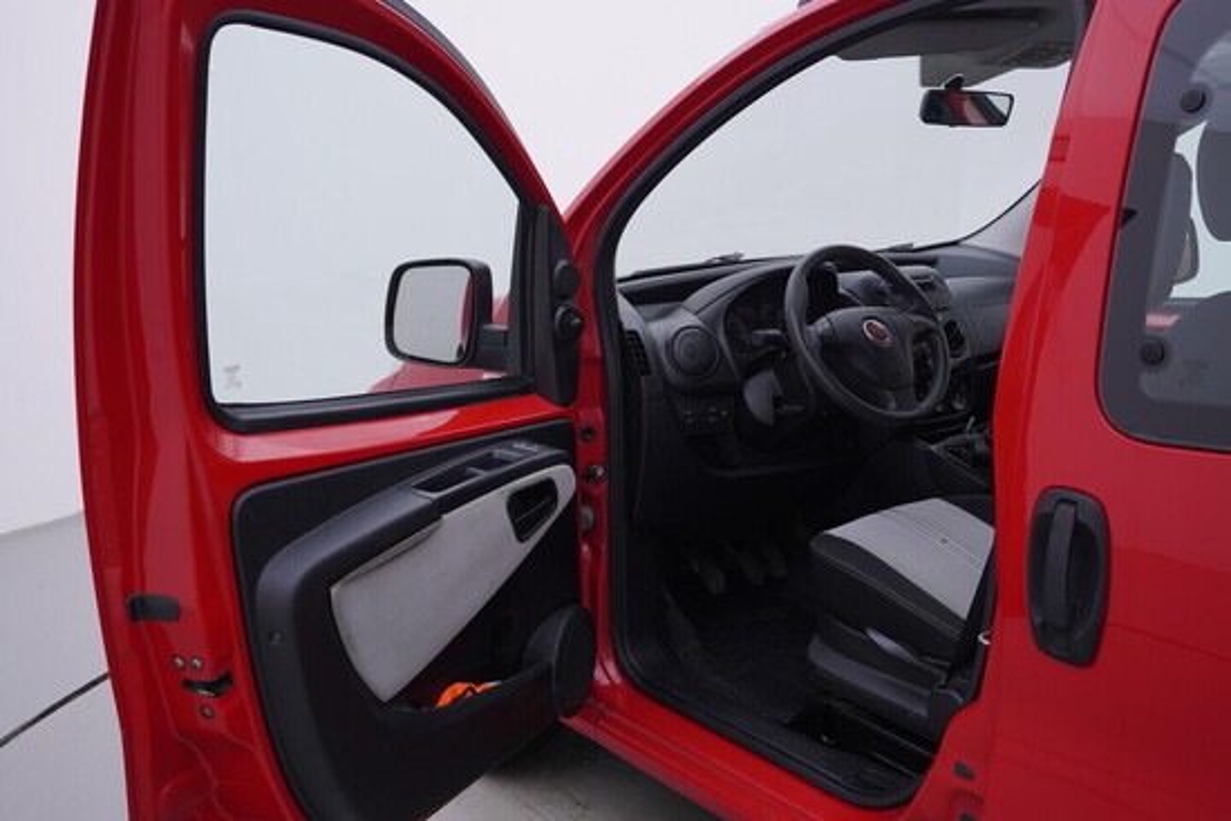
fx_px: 1231
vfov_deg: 36.9
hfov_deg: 53.1
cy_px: 410
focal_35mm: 36
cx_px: 616
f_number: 4
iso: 125
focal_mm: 24
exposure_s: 1/60
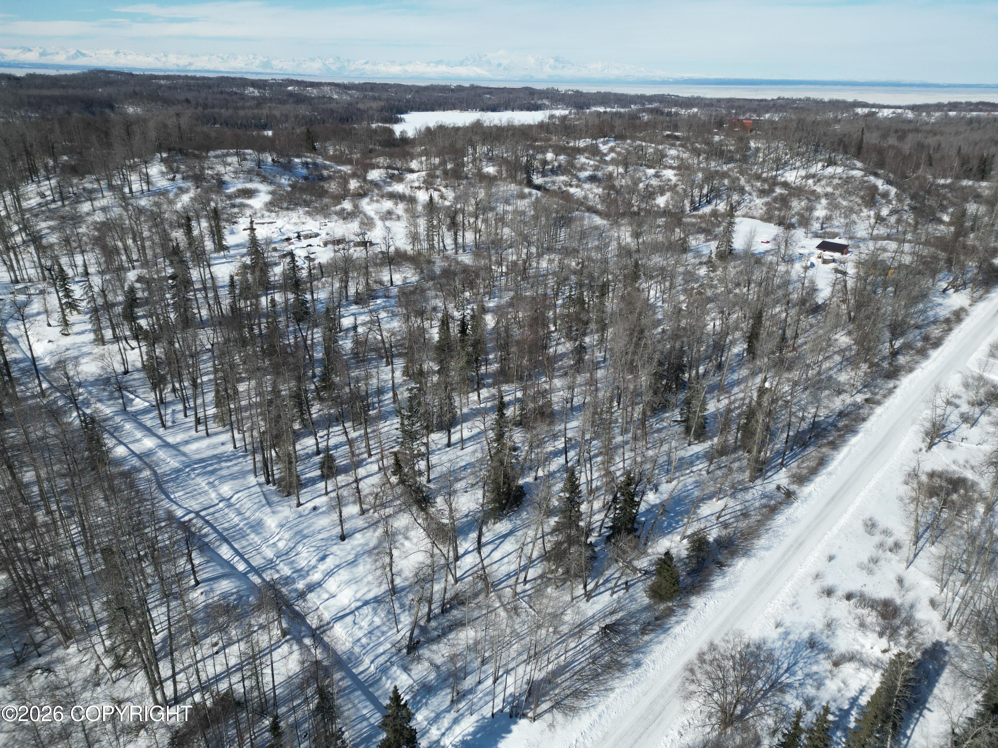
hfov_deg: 71.6
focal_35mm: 24
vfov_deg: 56.8
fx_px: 692
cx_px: 499
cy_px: 374
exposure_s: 1/5000
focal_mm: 6.72
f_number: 1.7
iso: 130
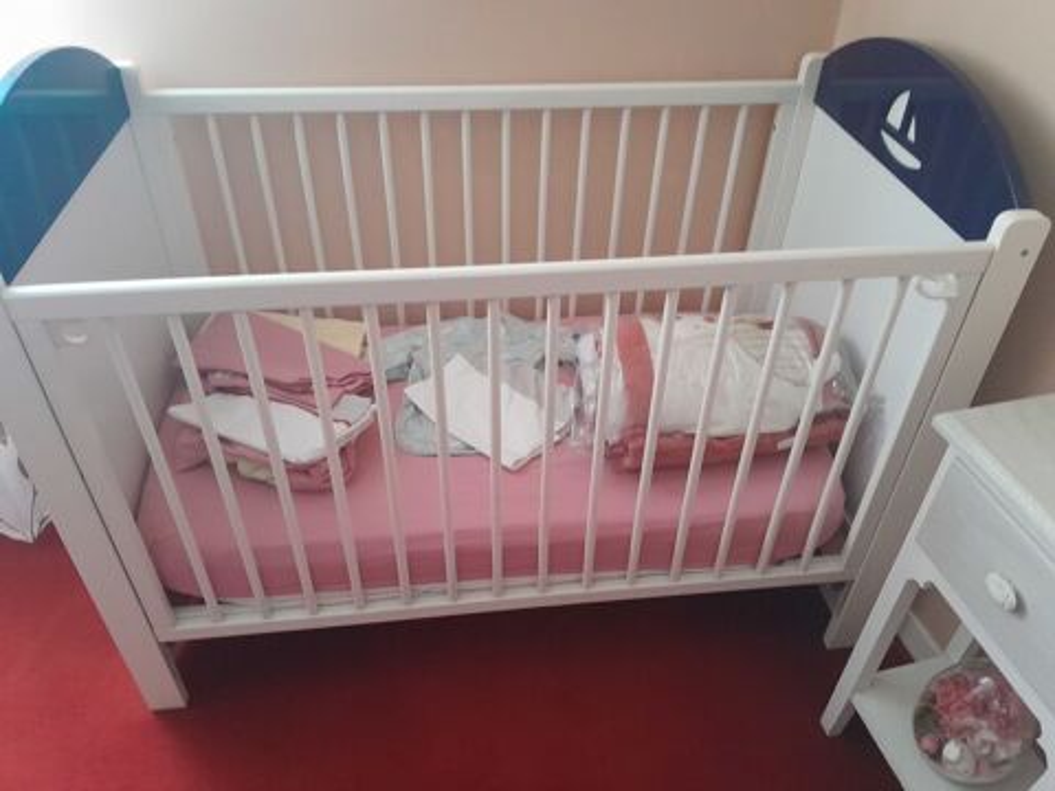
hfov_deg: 67.3
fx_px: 792
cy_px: 396
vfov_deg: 53.1
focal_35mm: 26
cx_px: 528
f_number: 1.8
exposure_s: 1/25
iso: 1000
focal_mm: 3.98
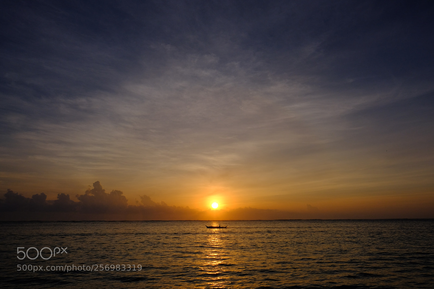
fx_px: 289
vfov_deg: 53.1
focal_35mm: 24
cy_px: 144
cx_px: 217
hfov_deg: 73.8
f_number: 5.6
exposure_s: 1/3500
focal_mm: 16
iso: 400
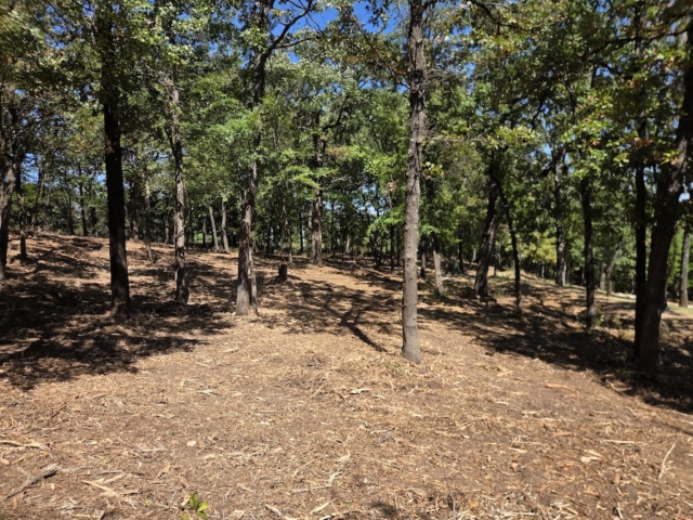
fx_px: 460
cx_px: 346
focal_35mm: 23
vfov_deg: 58.9
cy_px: 260
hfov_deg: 73.9
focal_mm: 5.4
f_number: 1.8
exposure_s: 1/2715
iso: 80
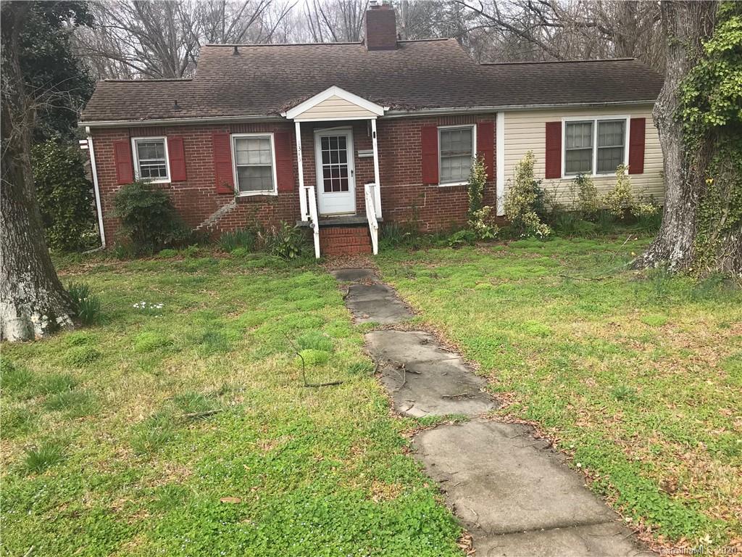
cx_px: 371
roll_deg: +3.2
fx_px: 600
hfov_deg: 63.4
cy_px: 278
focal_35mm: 28
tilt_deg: -10.5
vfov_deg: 49.7
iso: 20
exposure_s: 1/785
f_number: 1.8
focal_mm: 3.99
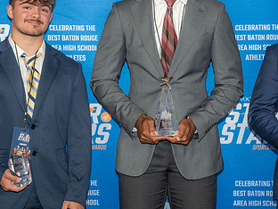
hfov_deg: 23.3
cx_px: 164
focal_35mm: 84
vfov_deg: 17.5
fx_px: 675
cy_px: 79
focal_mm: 47
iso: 320
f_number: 3.2
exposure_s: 1/160
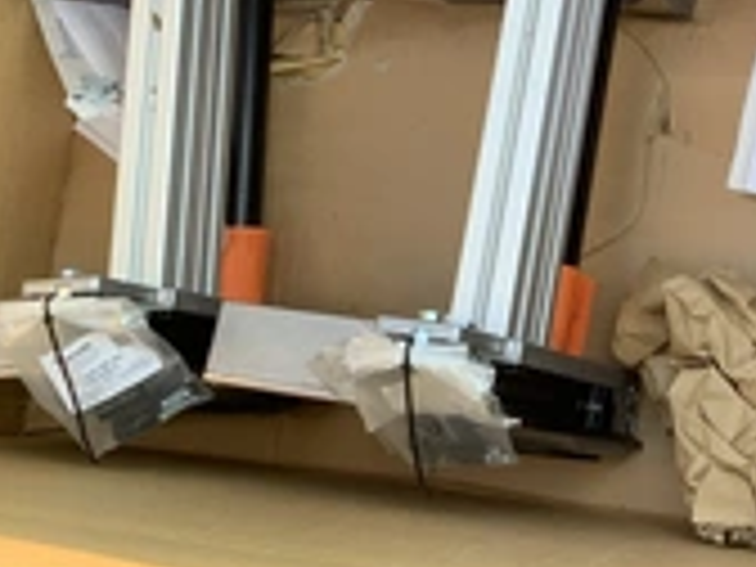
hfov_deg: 25.8
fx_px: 1616
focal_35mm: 74
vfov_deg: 19.1
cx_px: 626
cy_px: -58
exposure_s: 1/100
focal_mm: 3.3
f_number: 2.4
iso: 50
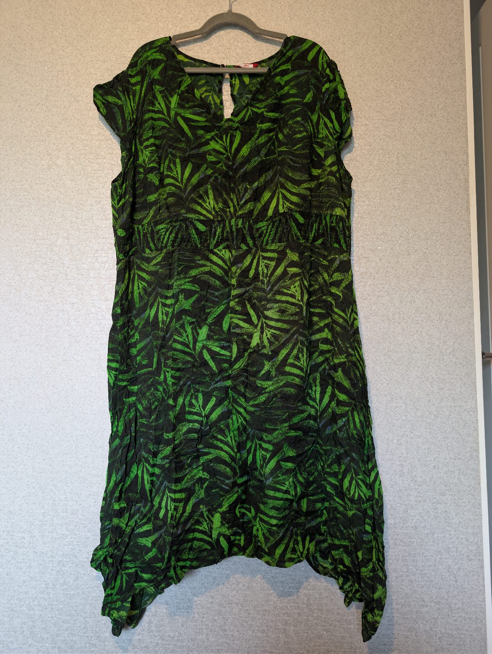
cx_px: 246
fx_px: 454
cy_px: 327
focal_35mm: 24
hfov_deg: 56.9
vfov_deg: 71.5
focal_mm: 6.9
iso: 463
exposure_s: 1/52.9
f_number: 1.68
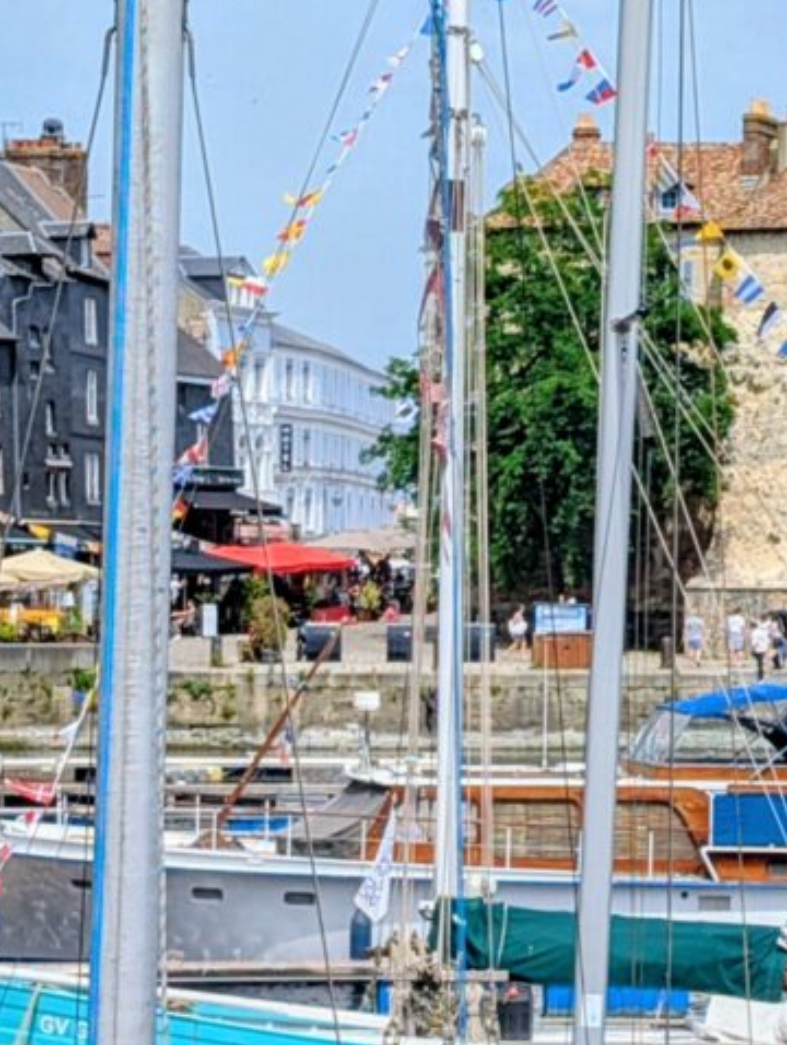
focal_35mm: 123
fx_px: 3719
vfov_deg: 16.0
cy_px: 702
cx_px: 821
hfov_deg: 11.9
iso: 21
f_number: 1.68
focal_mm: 6.9
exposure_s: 1/1577
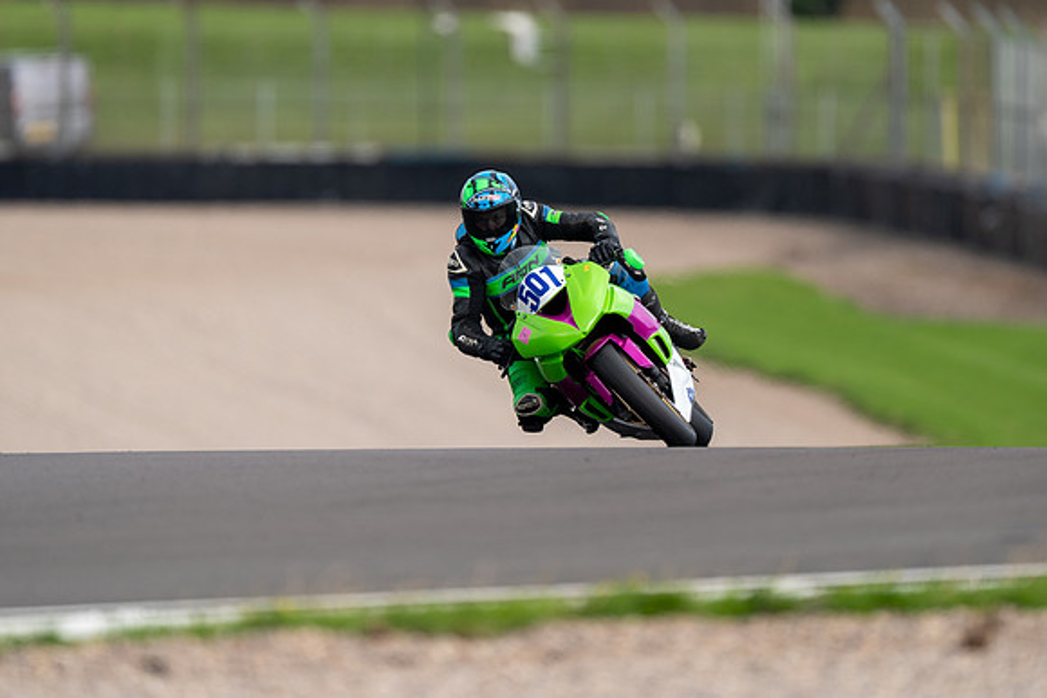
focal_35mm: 782
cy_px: 260
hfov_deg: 2.6
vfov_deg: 1.8
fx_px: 22749
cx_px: 575
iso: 125
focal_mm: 600
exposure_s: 1/500
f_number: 4
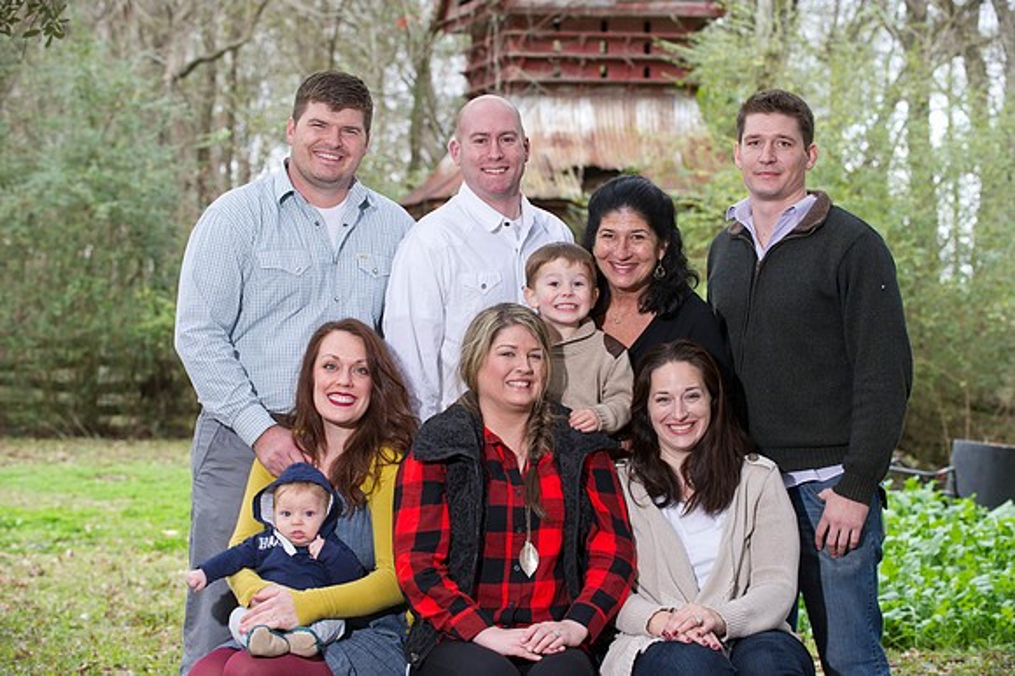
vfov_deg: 13.9
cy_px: 338
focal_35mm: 98
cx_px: 508
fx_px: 2761
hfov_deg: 20.8
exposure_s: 1/100
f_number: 5
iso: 800
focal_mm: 98
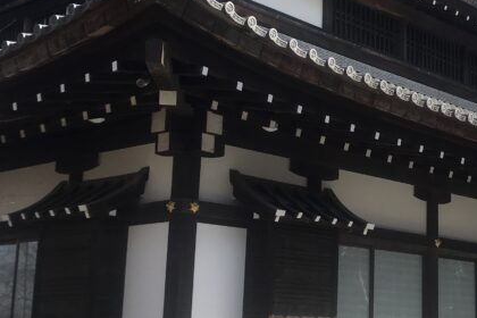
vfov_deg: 19.2
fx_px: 941
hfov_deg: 28.0
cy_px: 148
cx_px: 363
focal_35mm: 71
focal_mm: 3.99
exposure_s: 1/1497
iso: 20
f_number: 1.8
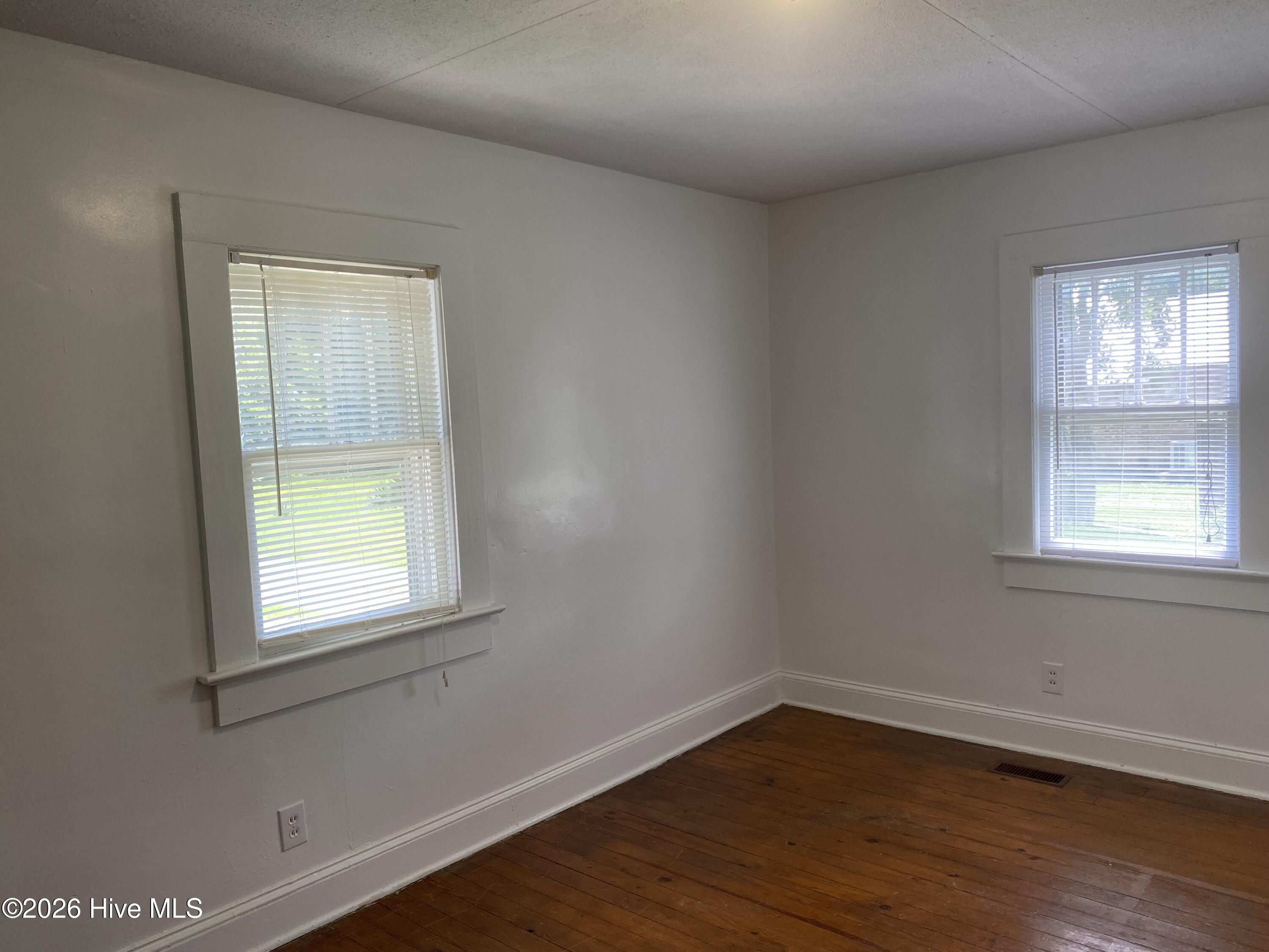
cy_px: 476
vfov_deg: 53.1
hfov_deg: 67.3
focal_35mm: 26
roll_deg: +2.6
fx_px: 953
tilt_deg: -5.3
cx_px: 634
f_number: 1.8
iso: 64
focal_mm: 4.25
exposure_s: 1/60
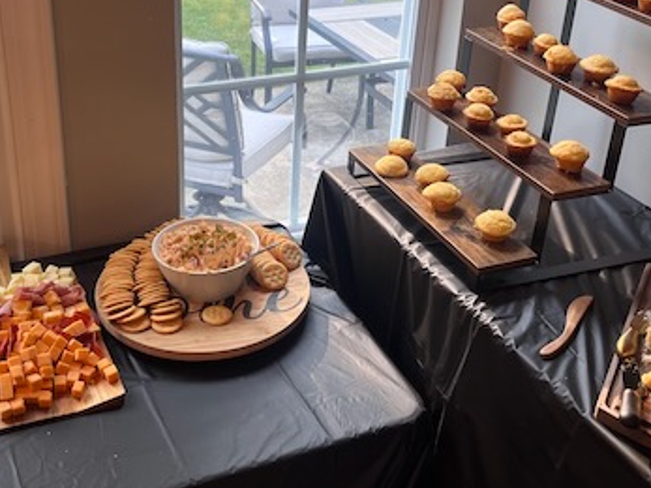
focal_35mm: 48
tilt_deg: -26.2
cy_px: 156
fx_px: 902
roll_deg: -2.7
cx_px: 280
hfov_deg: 39.6
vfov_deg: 30.0
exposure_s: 1/60
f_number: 1.6
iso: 64
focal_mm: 5.1
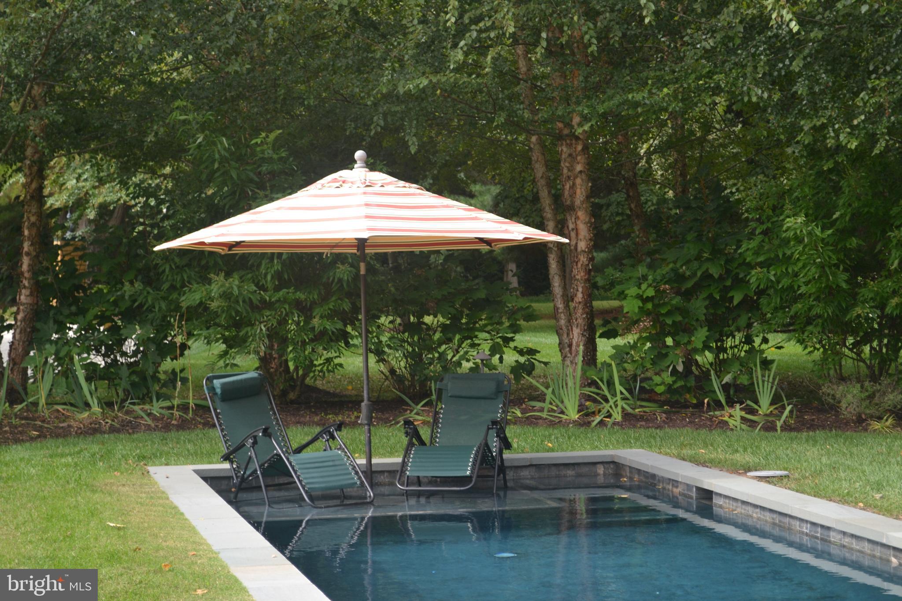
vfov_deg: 16.6
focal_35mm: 82
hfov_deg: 24.6
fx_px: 2067
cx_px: 451
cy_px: 300
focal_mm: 55
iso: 180
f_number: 5.6
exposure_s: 1/125
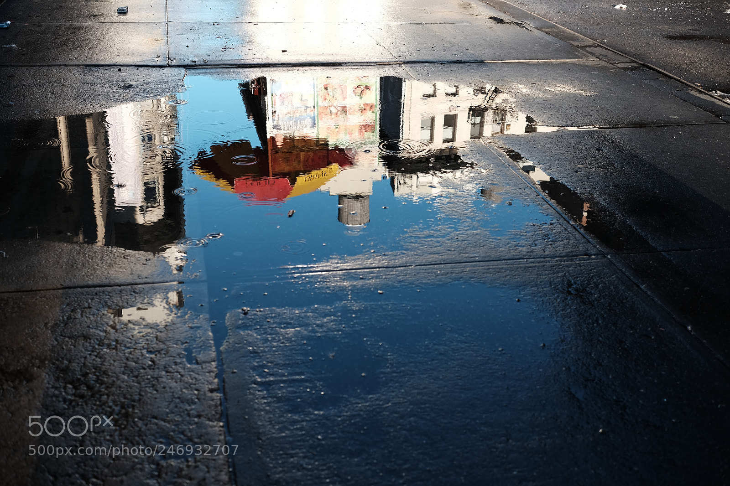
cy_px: 243
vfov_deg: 32.6
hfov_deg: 47.4
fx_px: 831
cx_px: 365
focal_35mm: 41
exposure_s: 1/280
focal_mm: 27
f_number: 4
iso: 200
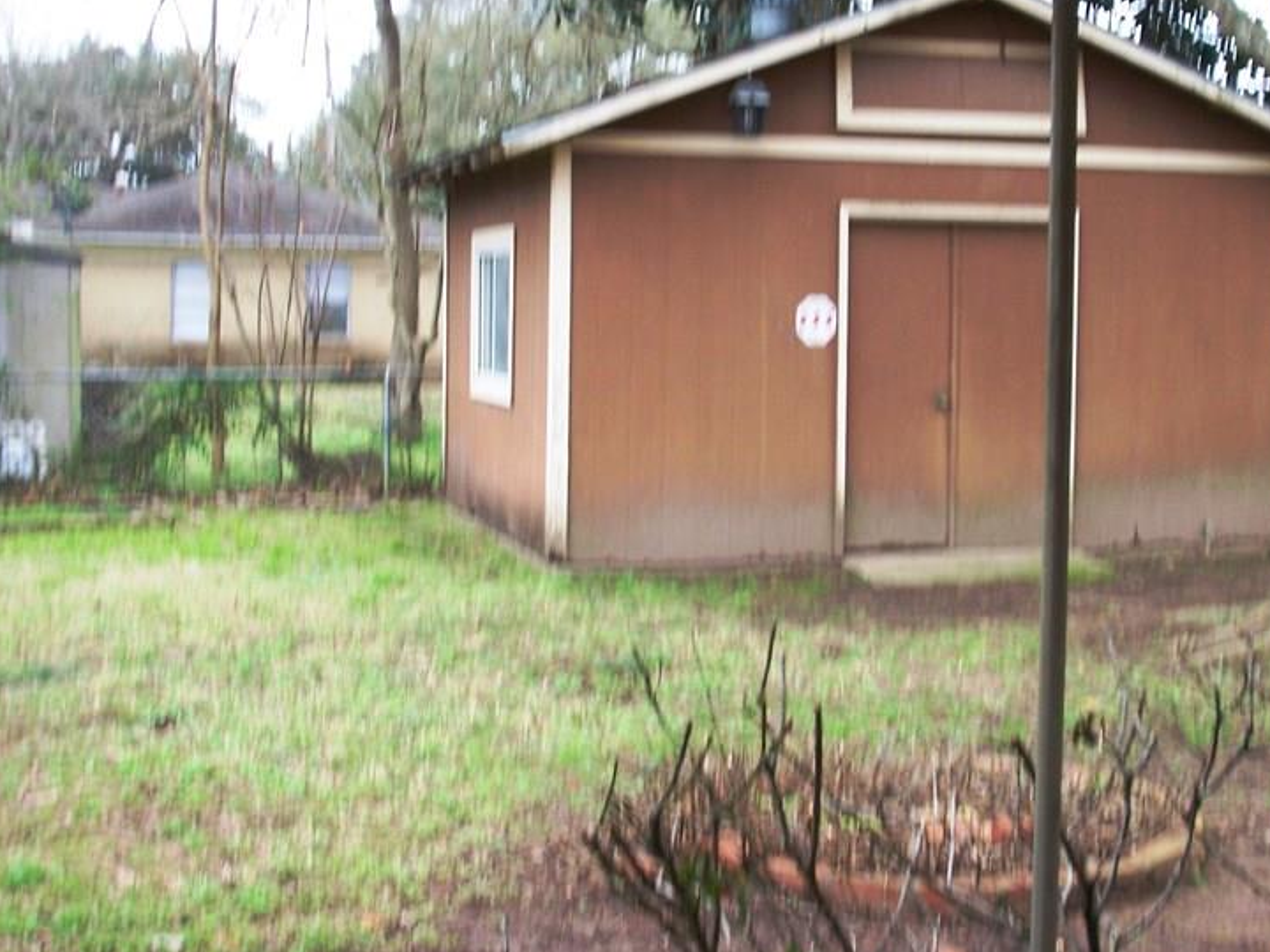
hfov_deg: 35.4
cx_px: 784
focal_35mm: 54
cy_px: 321
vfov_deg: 26.9
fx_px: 1981
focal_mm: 6.3
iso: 80
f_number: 3.9
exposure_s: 1/60
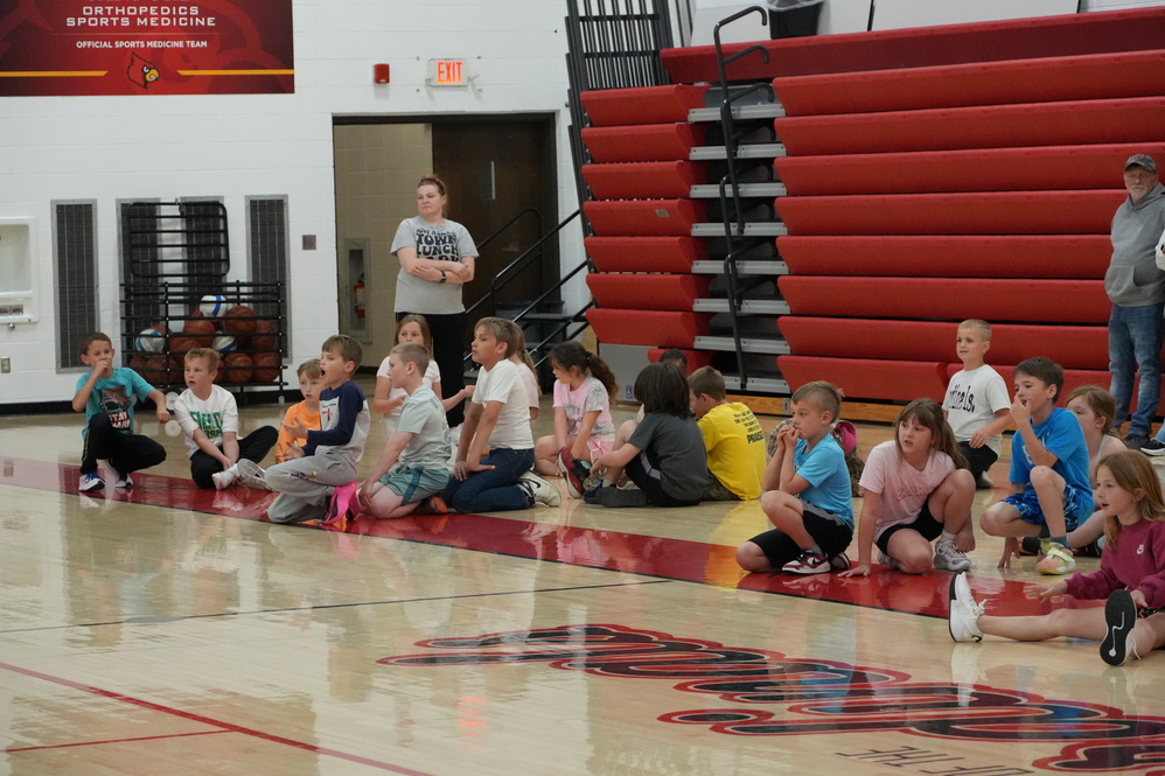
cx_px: 588
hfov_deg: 17.3
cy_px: 380
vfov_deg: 11.6
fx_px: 3834
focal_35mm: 119
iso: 5000
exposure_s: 1/400
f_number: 5.6
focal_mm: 77
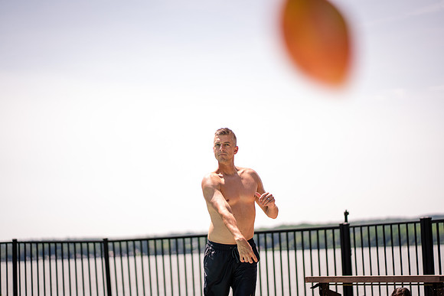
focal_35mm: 85
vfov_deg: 16.1
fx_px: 1049
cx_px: 222
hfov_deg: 23.9
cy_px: 148
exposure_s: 1/4000
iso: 200
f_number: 1.8
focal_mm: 85
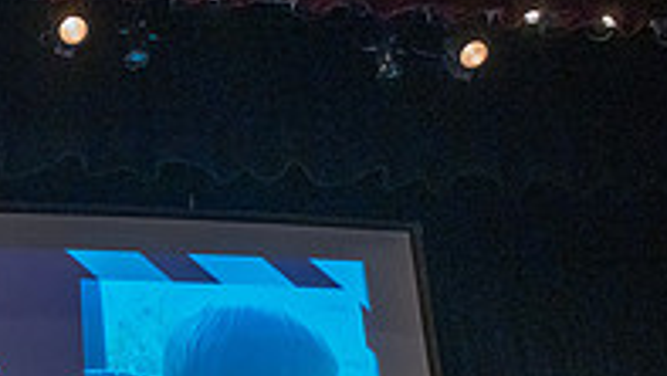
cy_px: 601
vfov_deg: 14.9
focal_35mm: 74
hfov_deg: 26.6
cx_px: -37
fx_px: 1309
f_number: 2.8
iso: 2500
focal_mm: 24
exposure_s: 1/160
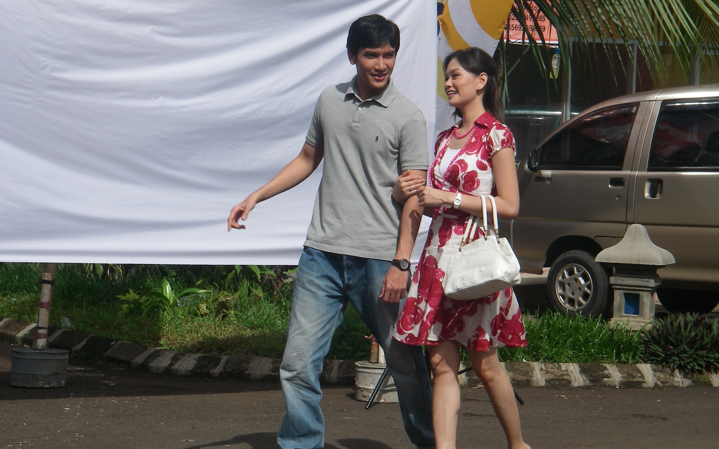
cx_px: 360
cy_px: 235
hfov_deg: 17.2
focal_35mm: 121
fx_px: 2371
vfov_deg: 10.8
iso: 64
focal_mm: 18.9
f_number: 8
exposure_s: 1/200
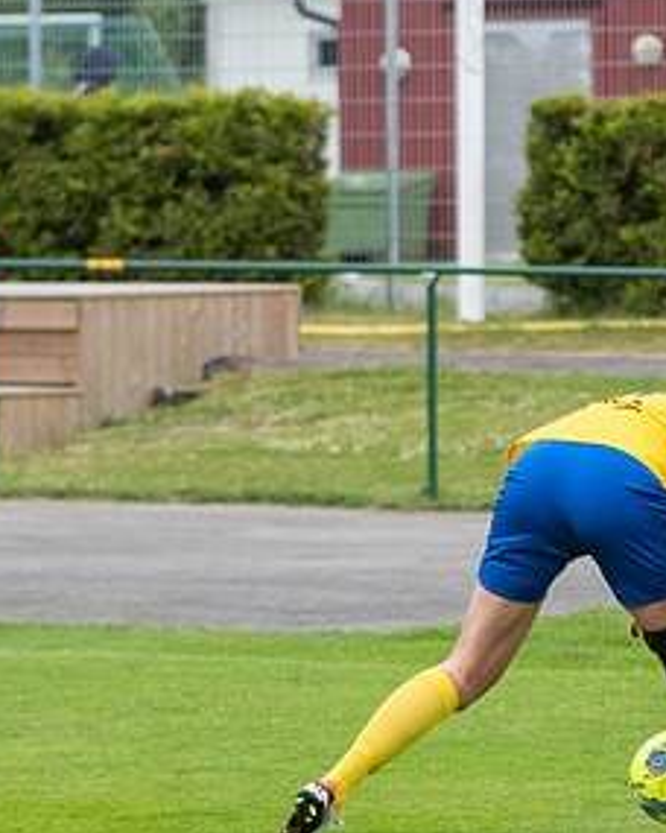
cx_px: 856
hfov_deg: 5.0
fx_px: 7638
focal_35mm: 310
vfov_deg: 6.2
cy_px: 580
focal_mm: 82
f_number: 3.2
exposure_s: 1/1600
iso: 450
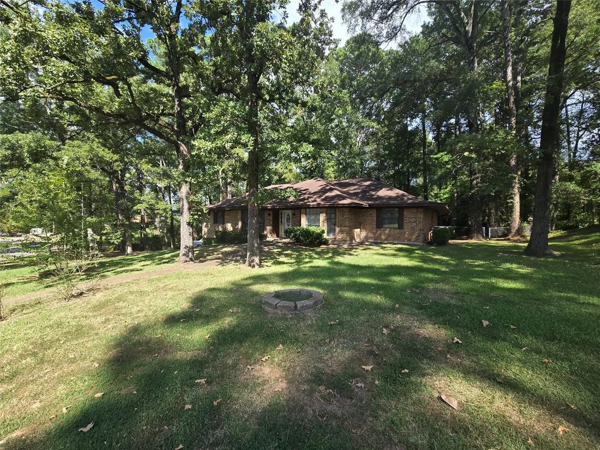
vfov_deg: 89.9
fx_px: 225
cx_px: 300
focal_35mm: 13
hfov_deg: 106.2
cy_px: 225
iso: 50
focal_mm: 2.2
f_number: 2.2
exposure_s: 1/591
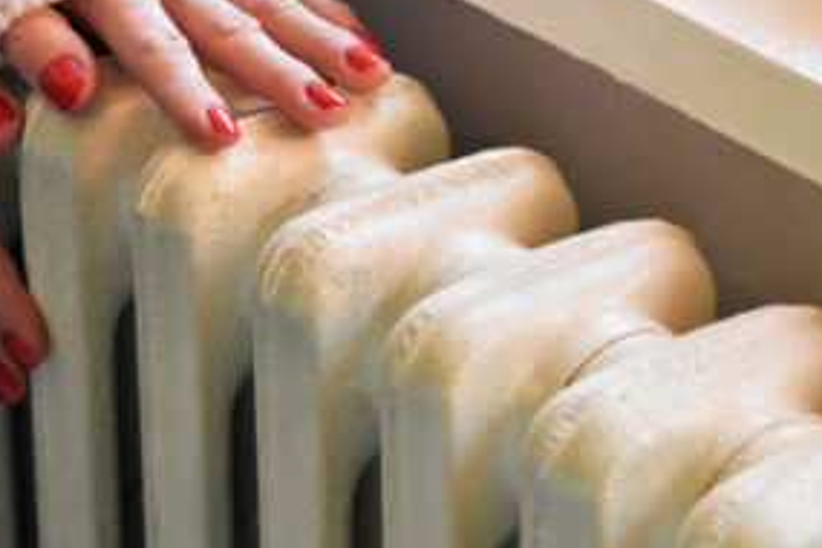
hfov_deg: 10.9
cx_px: 317
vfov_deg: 7.3
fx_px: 4296
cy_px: 43
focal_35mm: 188
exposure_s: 1/4
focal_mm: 55
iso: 100
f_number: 8
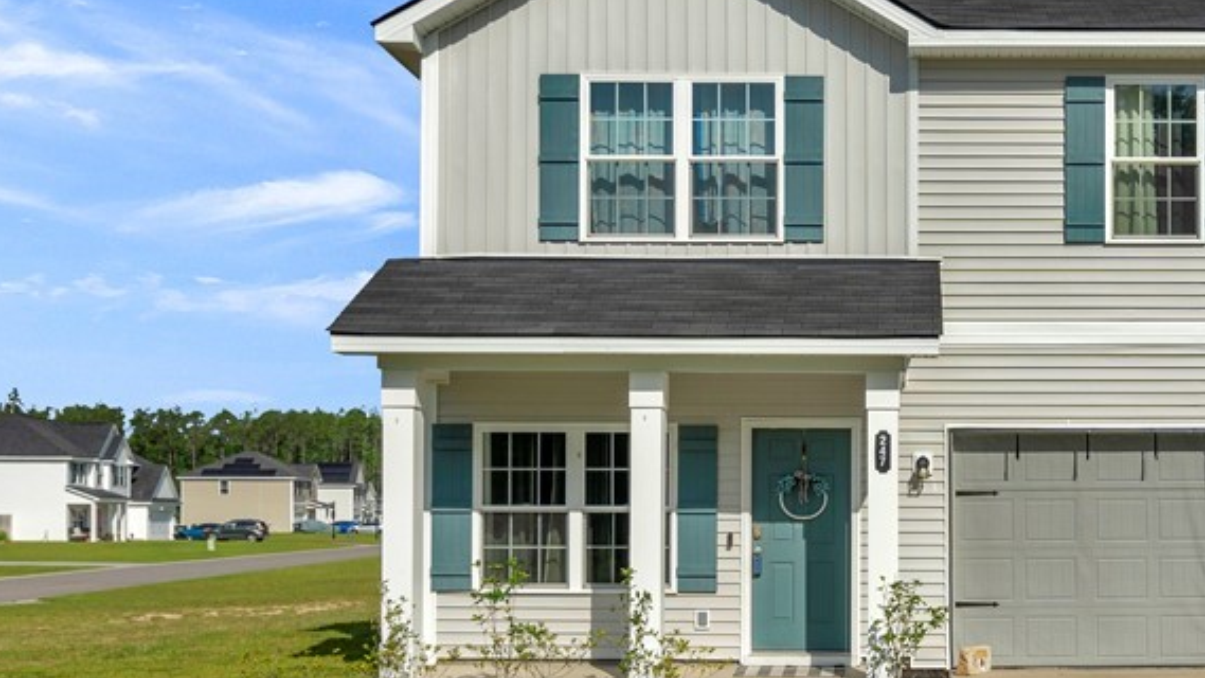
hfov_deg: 41.0
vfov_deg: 24.7
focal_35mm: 48
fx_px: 1534
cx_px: 968
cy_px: 502
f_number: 7.1
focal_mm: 16
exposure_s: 1/400
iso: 100
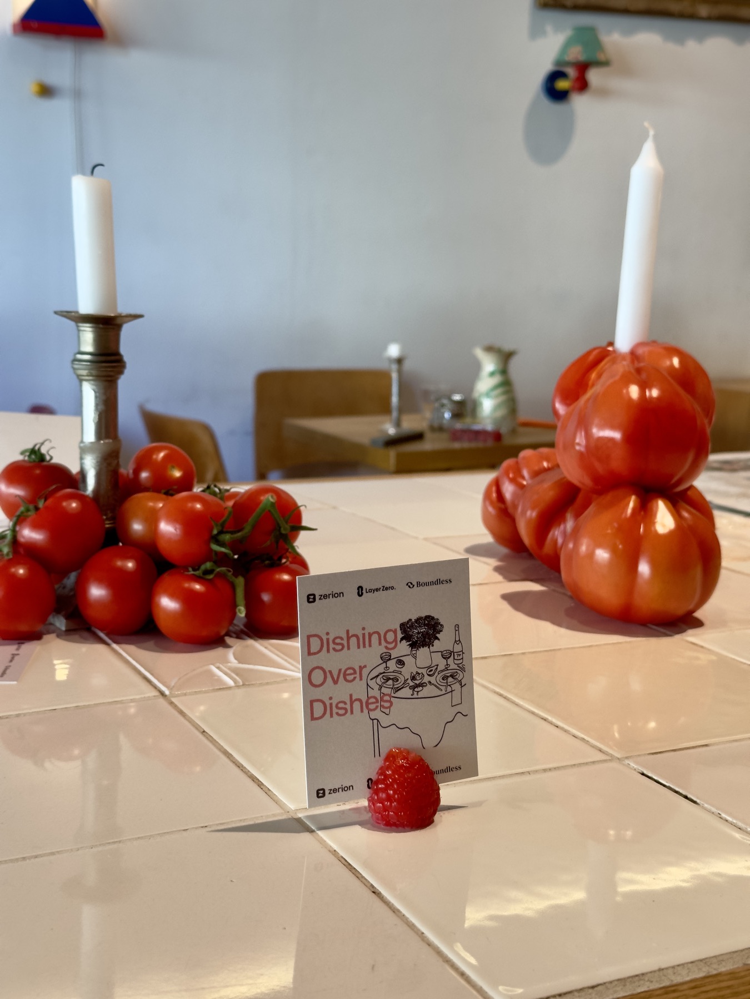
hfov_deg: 30.3
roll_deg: -1.0
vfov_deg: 39.7
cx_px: 375
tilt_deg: -9.3
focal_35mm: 48
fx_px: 1387
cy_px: 500
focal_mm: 6.86
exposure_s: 1/50
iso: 64
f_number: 1.78
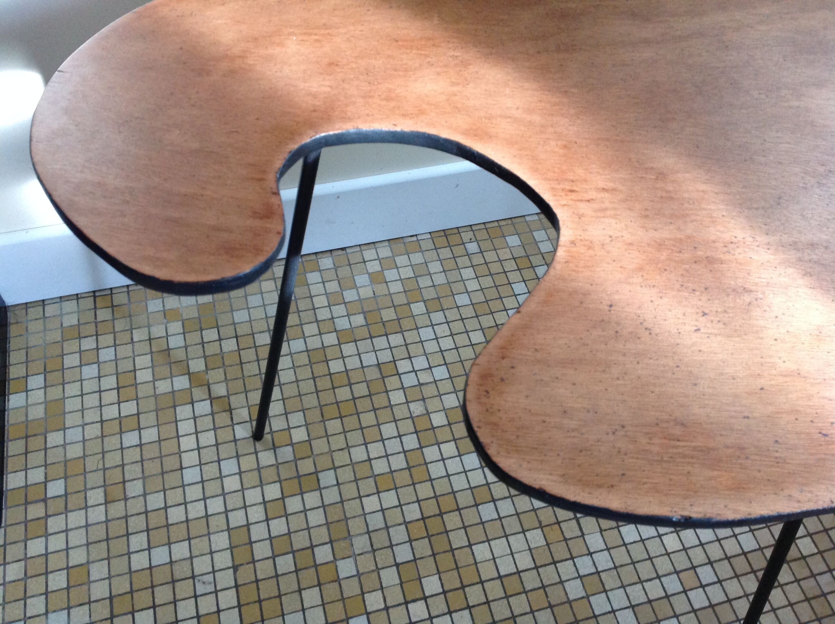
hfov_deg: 52.7
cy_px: 312
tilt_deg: -53.7
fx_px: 843
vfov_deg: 40.6
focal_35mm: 35
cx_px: 418
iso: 200
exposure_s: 1/15
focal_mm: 4.28
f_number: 2.4
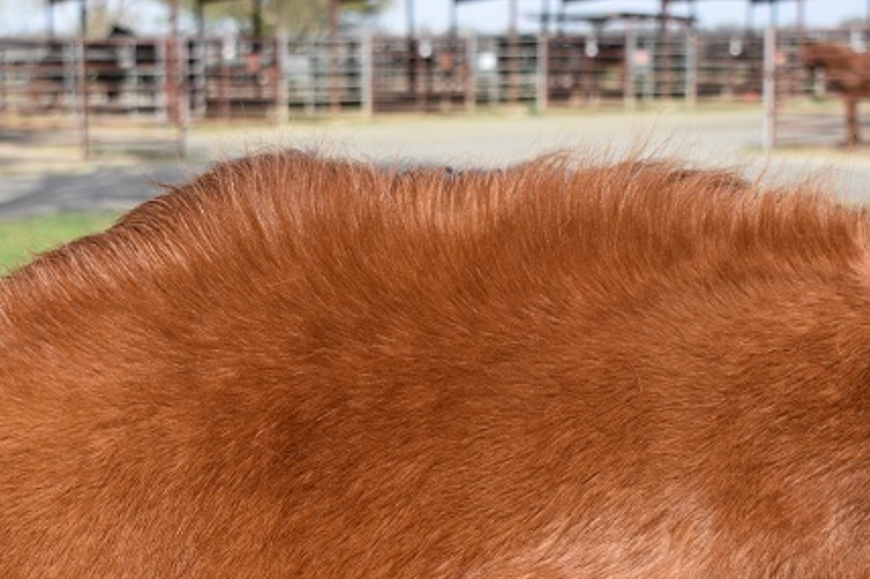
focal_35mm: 87
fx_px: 2100
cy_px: 480
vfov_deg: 15.6
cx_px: 311
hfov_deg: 23.3
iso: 400
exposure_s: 1/1600
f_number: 5.6
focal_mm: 31
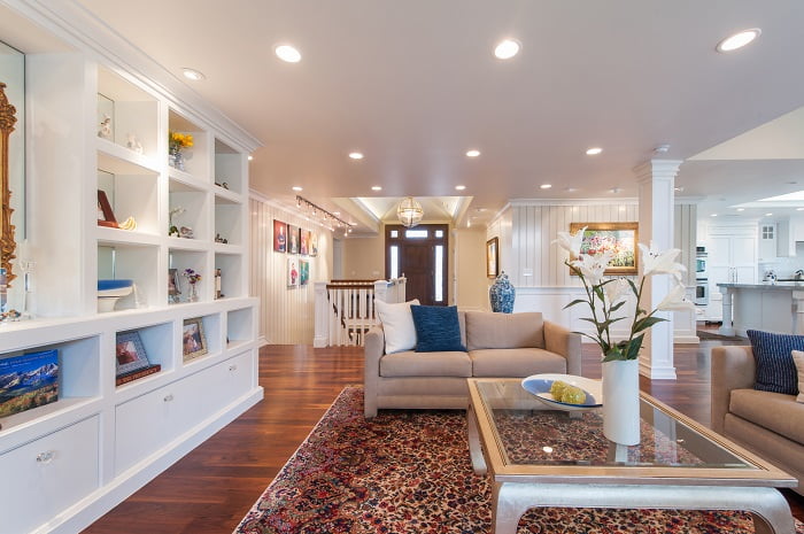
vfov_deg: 81.1
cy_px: 267
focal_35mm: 14
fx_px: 312
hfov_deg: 104.3
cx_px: 402
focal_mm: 14
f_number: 10
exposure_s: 1/8
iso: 400
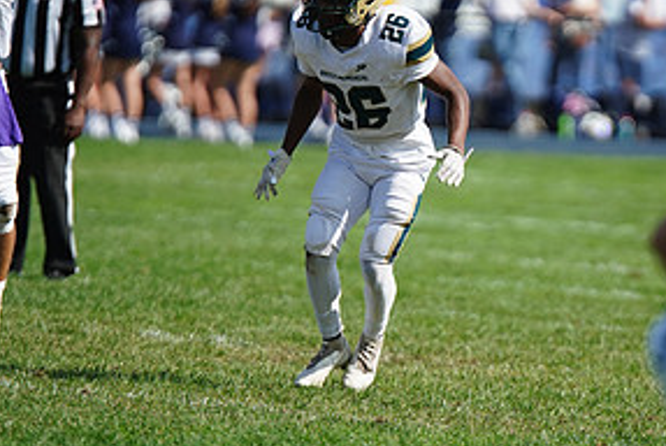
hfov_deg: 3.4
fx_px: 11222
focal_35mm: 606
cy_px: 168
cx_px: 441
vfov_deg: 2.3
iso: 400
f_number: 2.8
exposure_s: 1/6400
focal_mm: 300
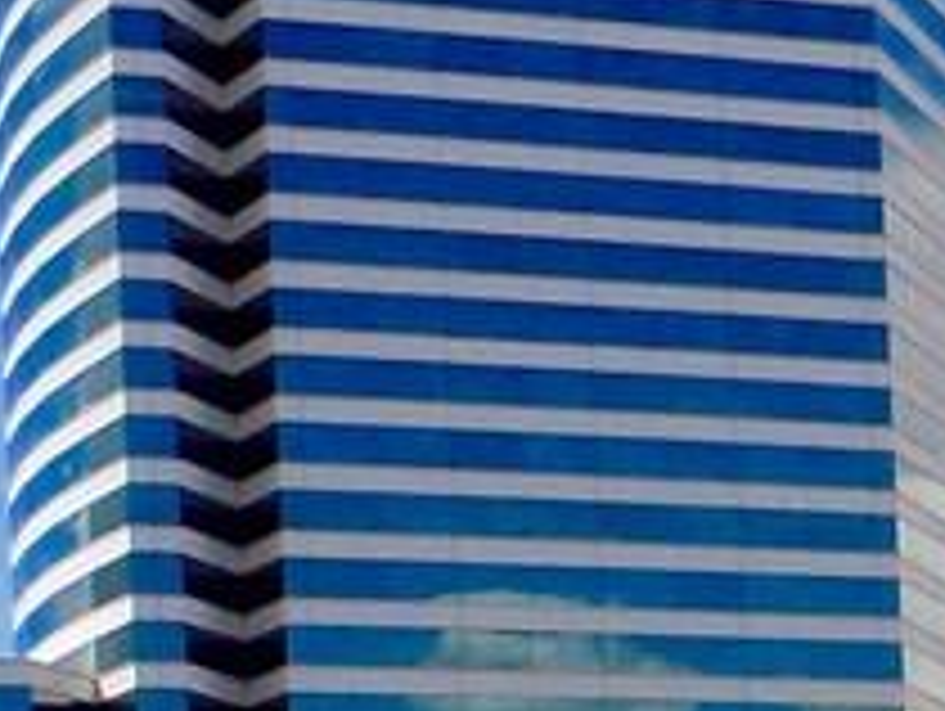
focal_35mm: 175
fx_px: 4783
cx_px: 378
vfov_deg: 8.1
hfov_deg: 11.3
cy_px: 1422
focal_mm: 4
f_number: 3.1
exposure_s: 1/1250
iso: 80
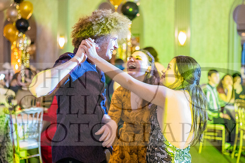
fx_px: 354
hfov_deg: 38.2
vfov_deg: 26.0
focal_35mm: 52
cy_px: 82
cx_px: 122
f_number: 1.4
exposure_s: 1/50
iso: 8000
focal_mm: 35
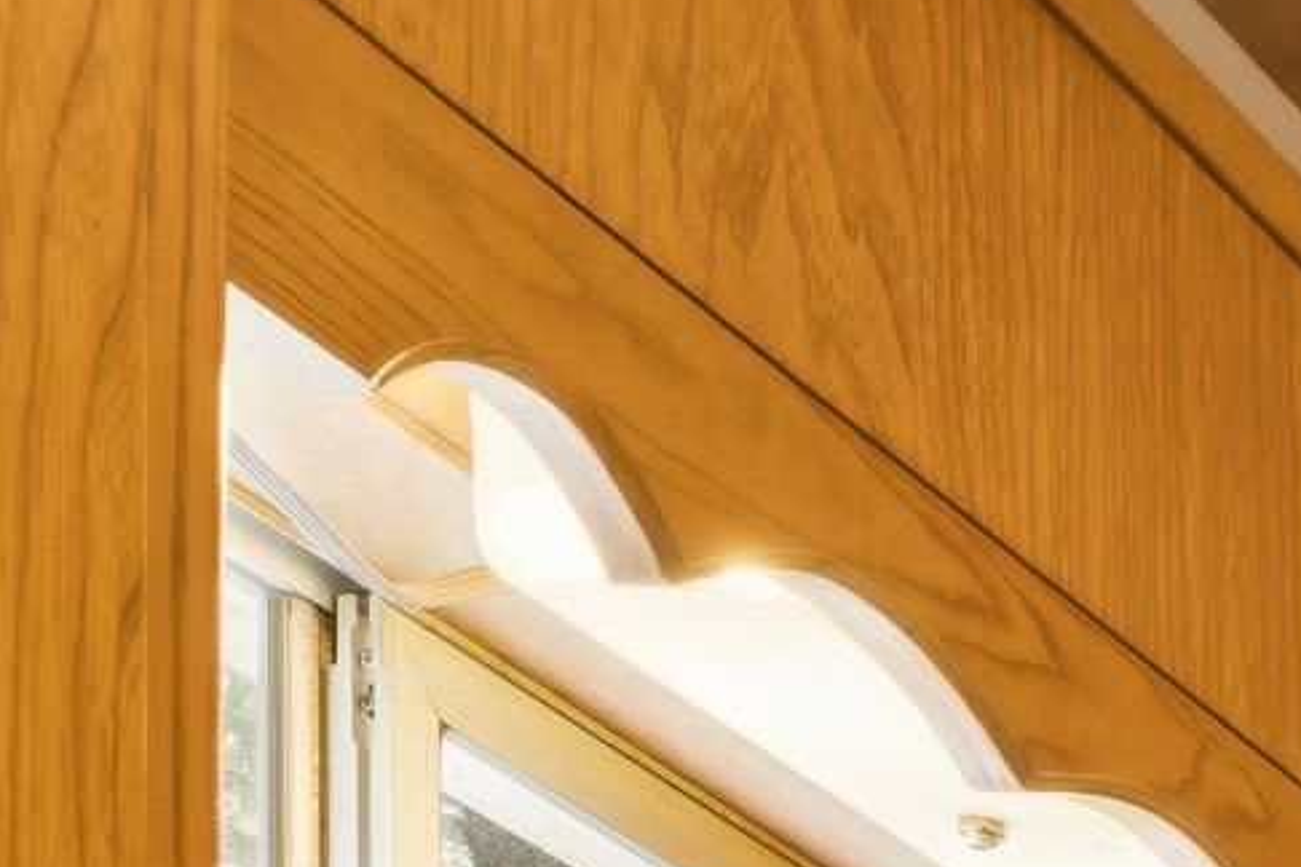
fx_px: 4633
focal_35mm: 128
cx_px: 3874
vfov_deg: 8.4
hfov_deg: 10.9
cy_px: 2870
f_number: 13
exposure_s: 1/1.67
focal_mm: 17.3
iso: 100
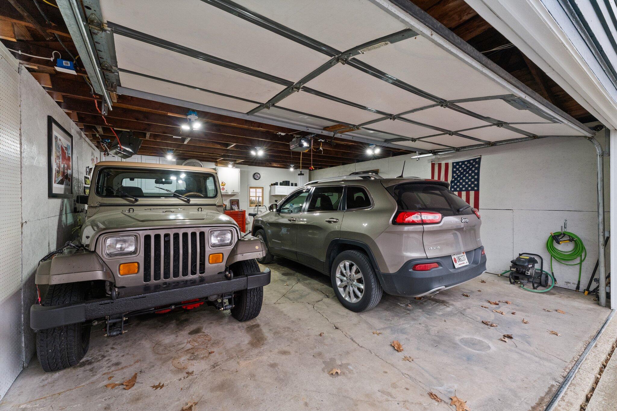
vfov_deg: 81.2
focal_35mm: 14
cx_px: 308
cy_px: 206
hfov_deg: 104.3
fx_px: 240
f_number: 9
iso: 3200
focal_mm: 14
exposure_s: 1/60
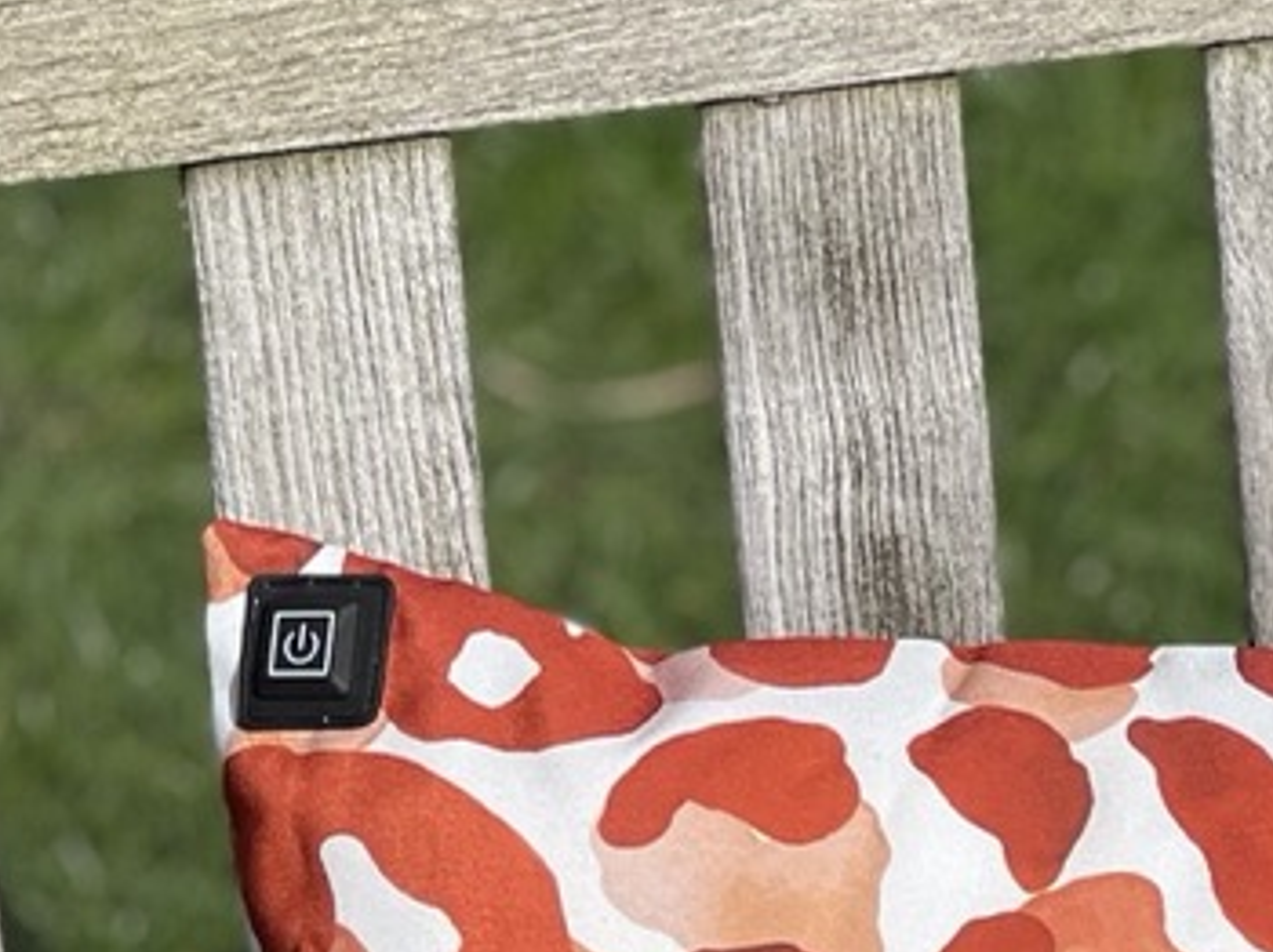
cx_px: 895
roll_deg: -0.2
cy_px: 1083
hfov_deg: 7.0
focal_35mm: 282
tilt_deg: -25.3
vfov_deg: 5.2
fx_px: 10363
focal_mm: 9
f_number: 2.8
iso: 32
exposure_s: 1/1014
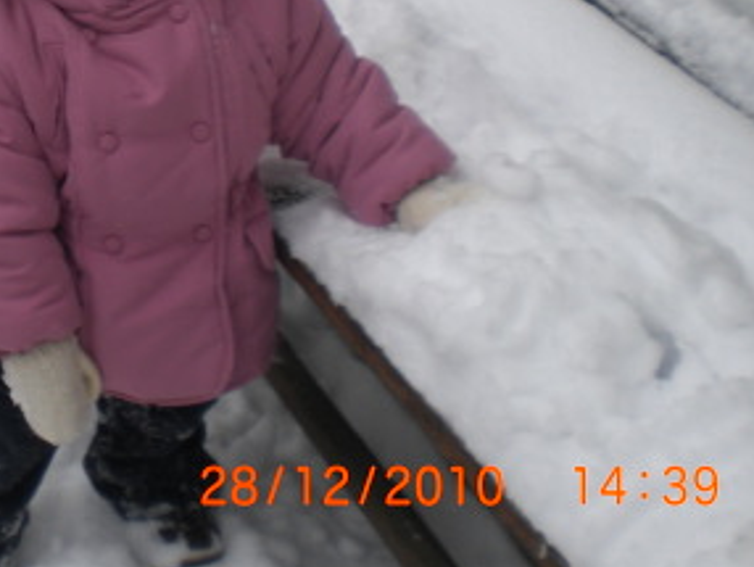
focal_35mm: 85
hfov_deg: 22.0
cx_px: -21
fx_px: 1853
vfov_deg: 17.0
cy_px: -11
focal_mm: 6.3
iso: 50
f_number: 3.1
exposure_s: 1/160
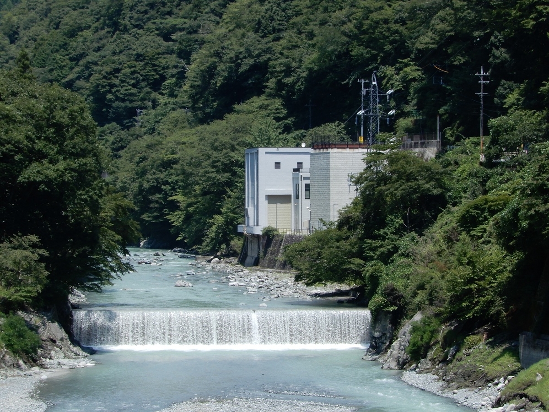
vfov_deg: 9.9
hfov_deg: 13.2
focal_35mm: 150
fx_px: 2379
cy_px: 206
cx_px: 274
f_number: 8
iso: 80
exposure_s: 1/200
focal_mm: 26.8
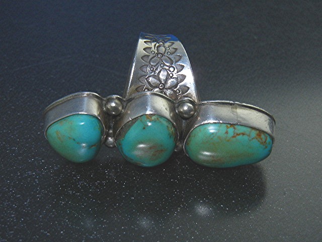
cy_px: 121
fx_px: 716
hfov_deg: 25.3
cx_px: 161
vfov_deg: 19.1
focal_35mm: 77
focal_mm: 13.9
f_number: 8.6
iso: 328
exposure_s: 1/30
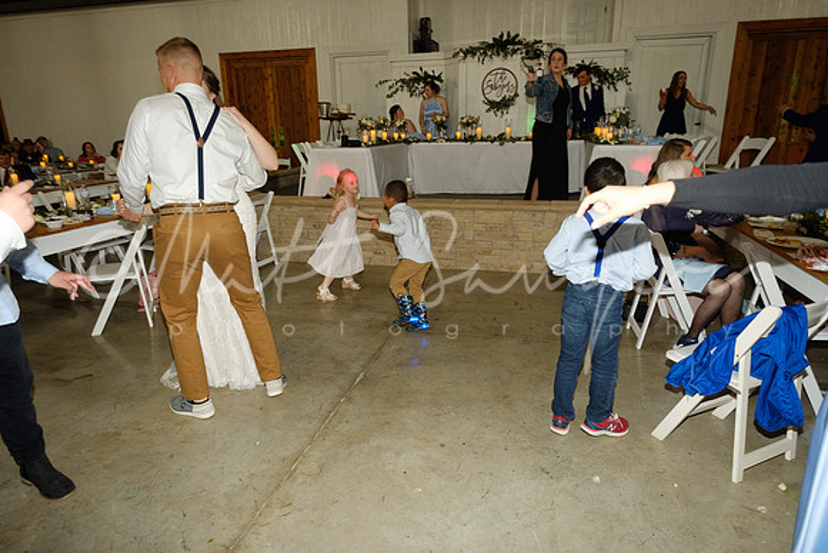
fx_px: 506
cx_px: 414
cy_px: 276
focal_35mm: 22
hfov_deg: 78.6
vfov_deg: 57.3
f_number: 4
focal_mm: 14.5
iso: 1600
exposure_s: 1/40
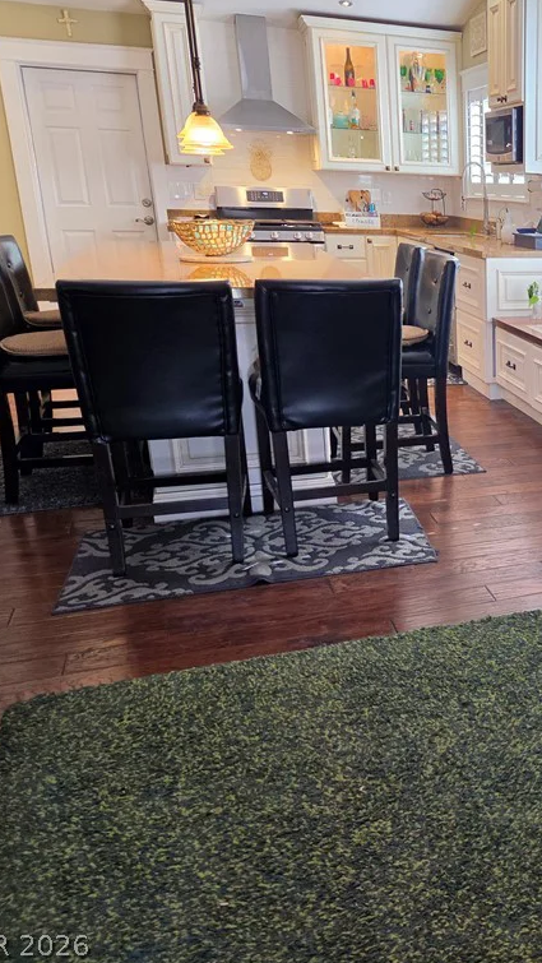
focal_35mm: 34
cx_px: 603
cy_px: 477
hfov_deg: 30.8
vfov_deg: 58.0
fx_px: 868
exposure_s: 1/120
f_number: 1.8
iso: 250
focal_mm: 5.4
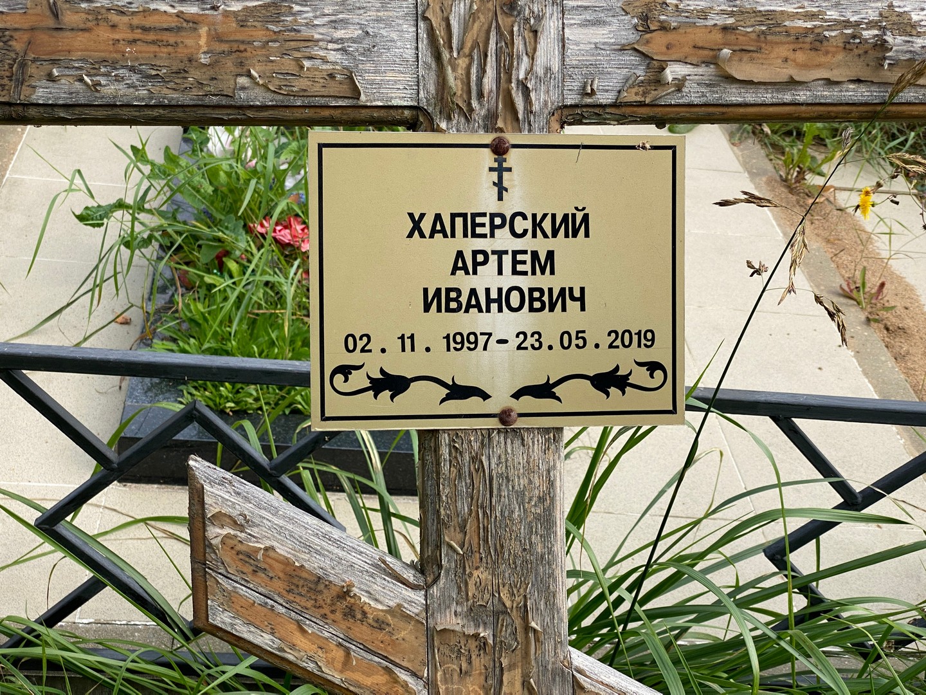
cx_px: 463
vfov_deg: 28.0
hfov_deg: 36.8
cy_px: 348
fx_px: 1391
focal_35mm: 52
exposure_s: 1/705
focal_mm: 6
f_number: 2
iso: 20
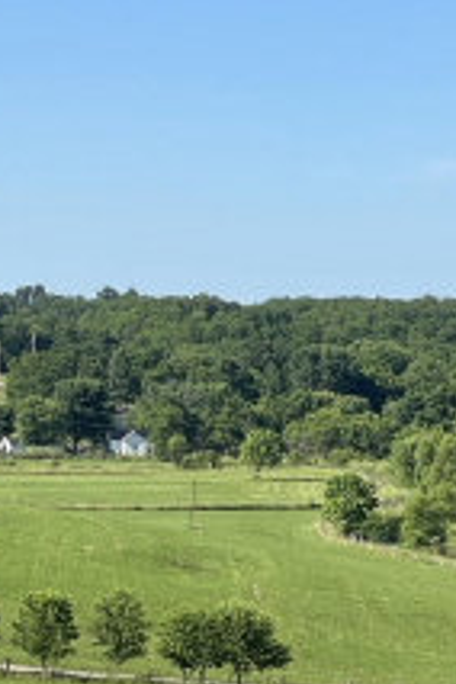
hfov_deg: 8.1
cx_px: 303
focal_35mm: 169
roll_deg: +0.2
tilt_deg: -4.8
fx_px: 3211
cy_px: 645
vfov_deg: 12.1
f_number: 2
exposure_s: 1/1370
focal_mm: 6
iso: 25
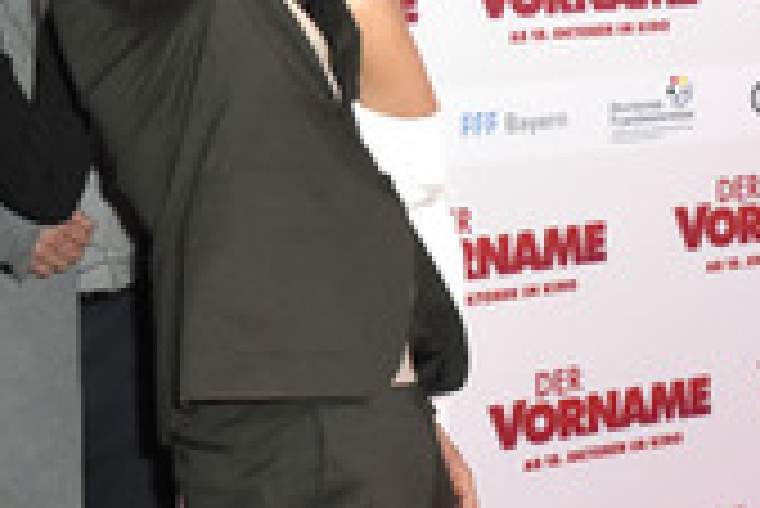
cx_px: -119
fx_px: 2028
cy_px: 54
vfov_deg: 14.1
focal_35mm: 96
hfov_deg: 20.1
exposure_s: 1/160
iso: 3200
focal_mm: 24
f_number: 6.3
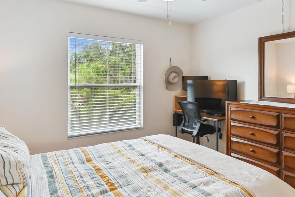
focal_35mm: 25
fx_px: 205
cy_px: 77
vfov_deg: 50.9
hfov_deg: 71.4
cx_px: 159
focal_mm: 10
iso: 100
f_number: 7.1
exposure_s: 1/40
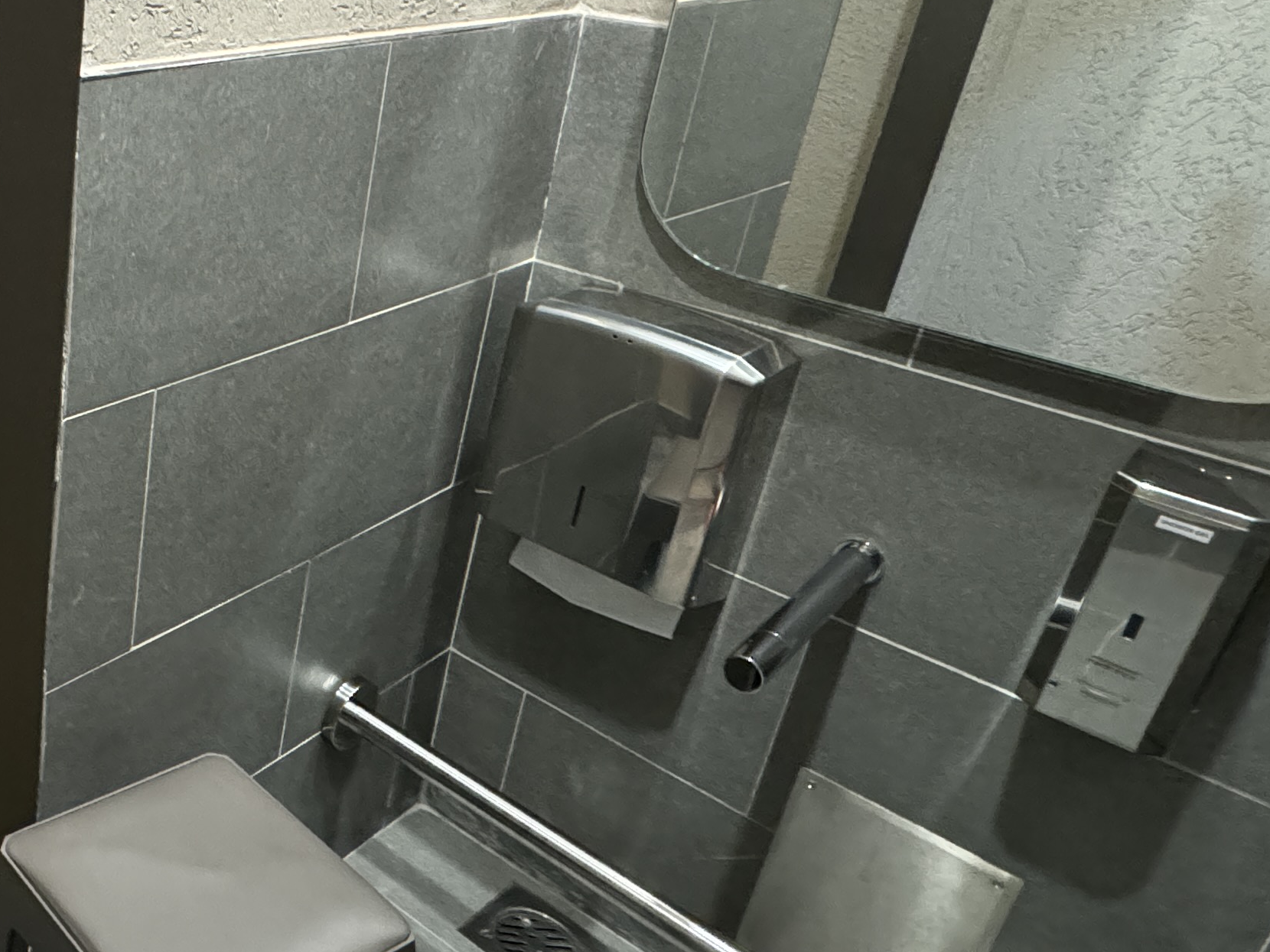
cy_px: 375
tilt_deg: -22.9
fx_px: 1247
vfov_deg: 41.6
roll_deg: -2.1
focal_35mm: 34
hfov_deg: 45.3
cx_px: -10
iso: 1000
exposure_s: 1/51
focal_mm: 2.22
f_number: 2.2
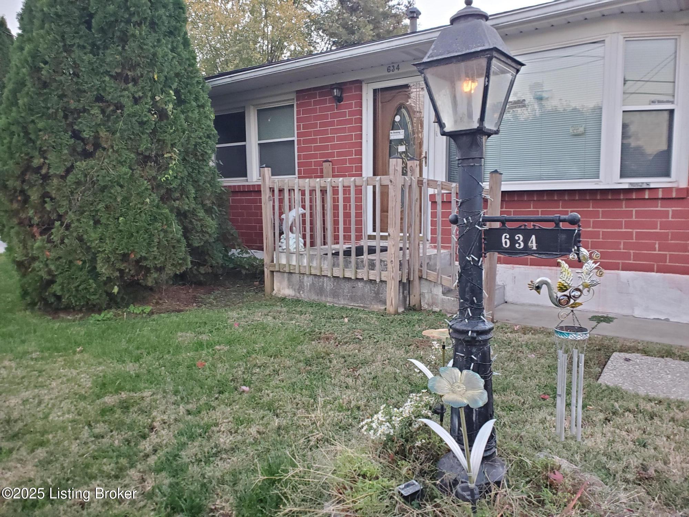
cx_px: 344
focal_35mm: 26
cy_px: 258
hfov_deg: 67.3
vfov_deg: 53.1
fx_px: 518
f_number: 2.4
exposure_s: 1/50
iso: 320
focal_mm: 4.3
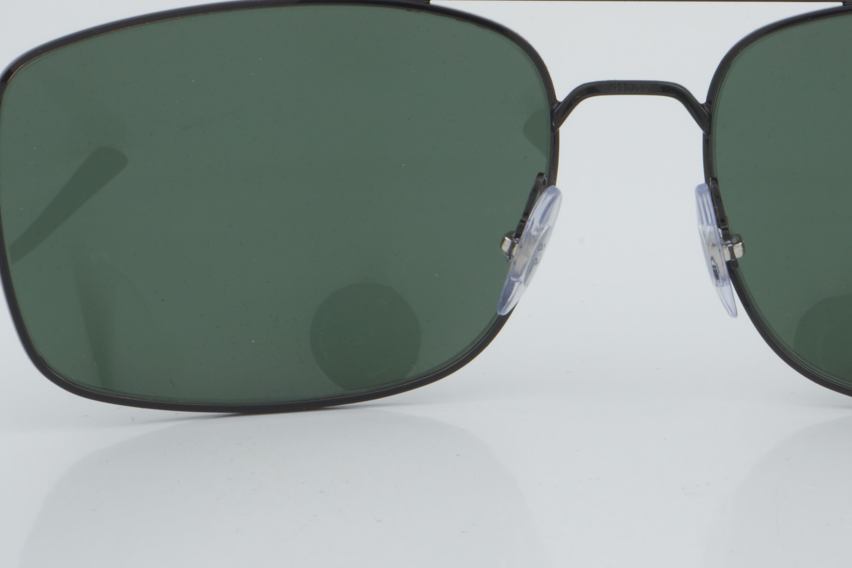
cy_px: 205
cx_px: 625
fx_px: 3119
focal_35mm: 132
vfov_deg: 10.4
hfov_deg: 15.5
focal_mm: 55
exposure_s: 1/4
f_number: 29
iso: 100
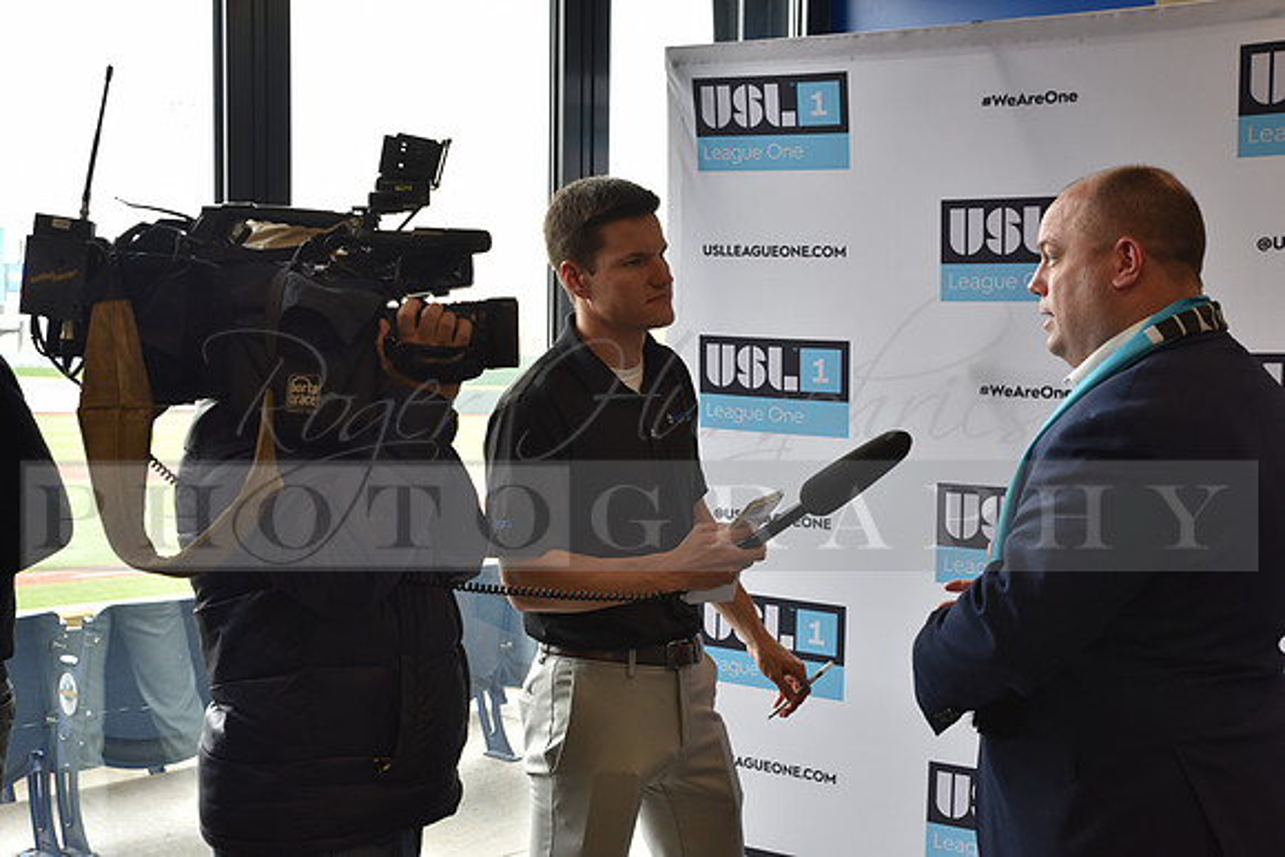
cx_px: 642
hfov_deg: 46.4
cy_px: 428
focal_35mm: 42
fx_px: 1499
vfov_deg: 31.9
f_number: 5
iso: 400
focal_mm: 42
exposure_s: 1/100
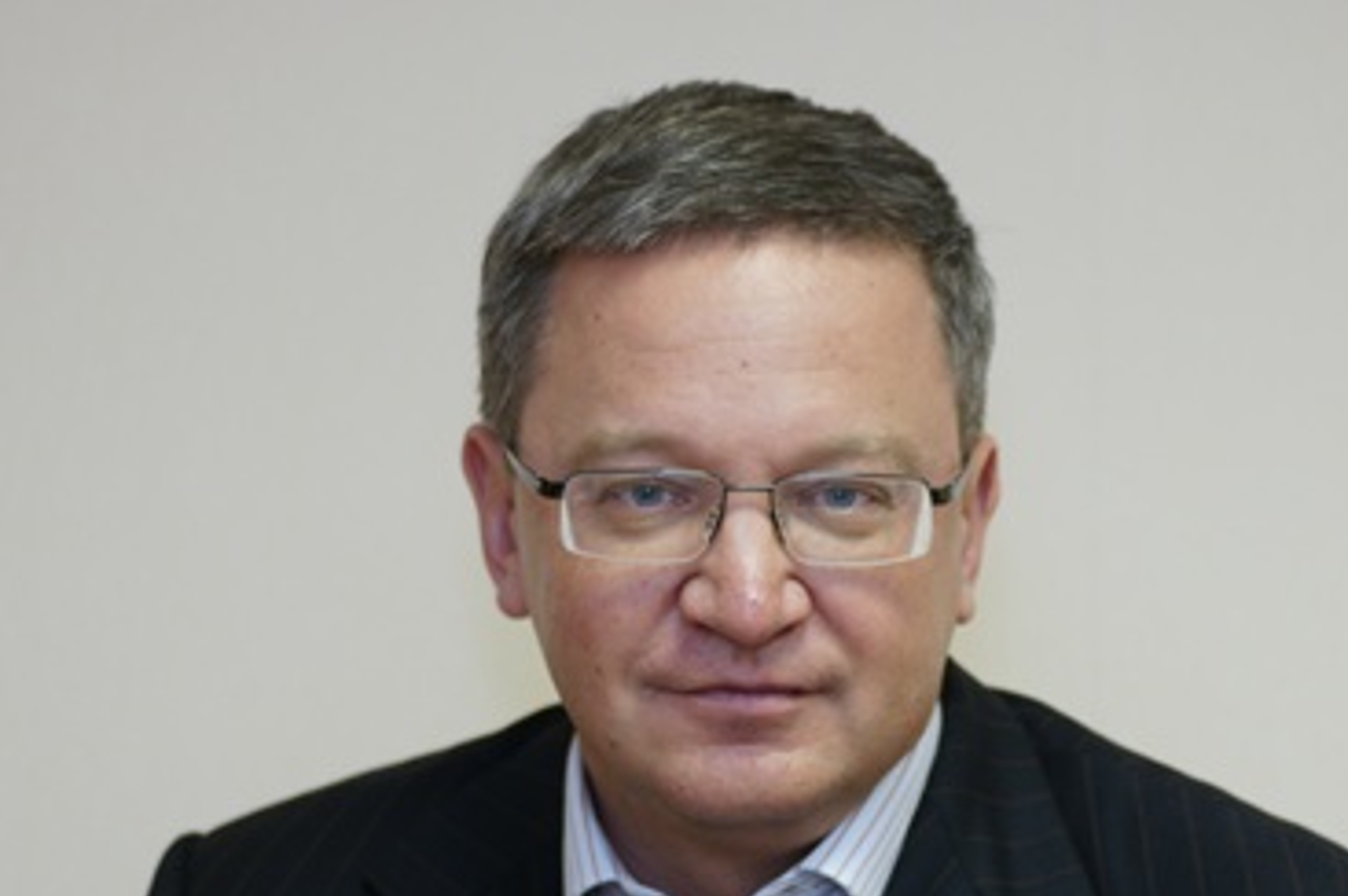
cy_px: 545
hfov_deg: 11.2
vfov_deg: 7.4
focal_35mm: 184
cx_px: 793
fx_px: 6883
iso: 200
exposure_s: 1/25
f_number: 2.8
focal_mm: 90
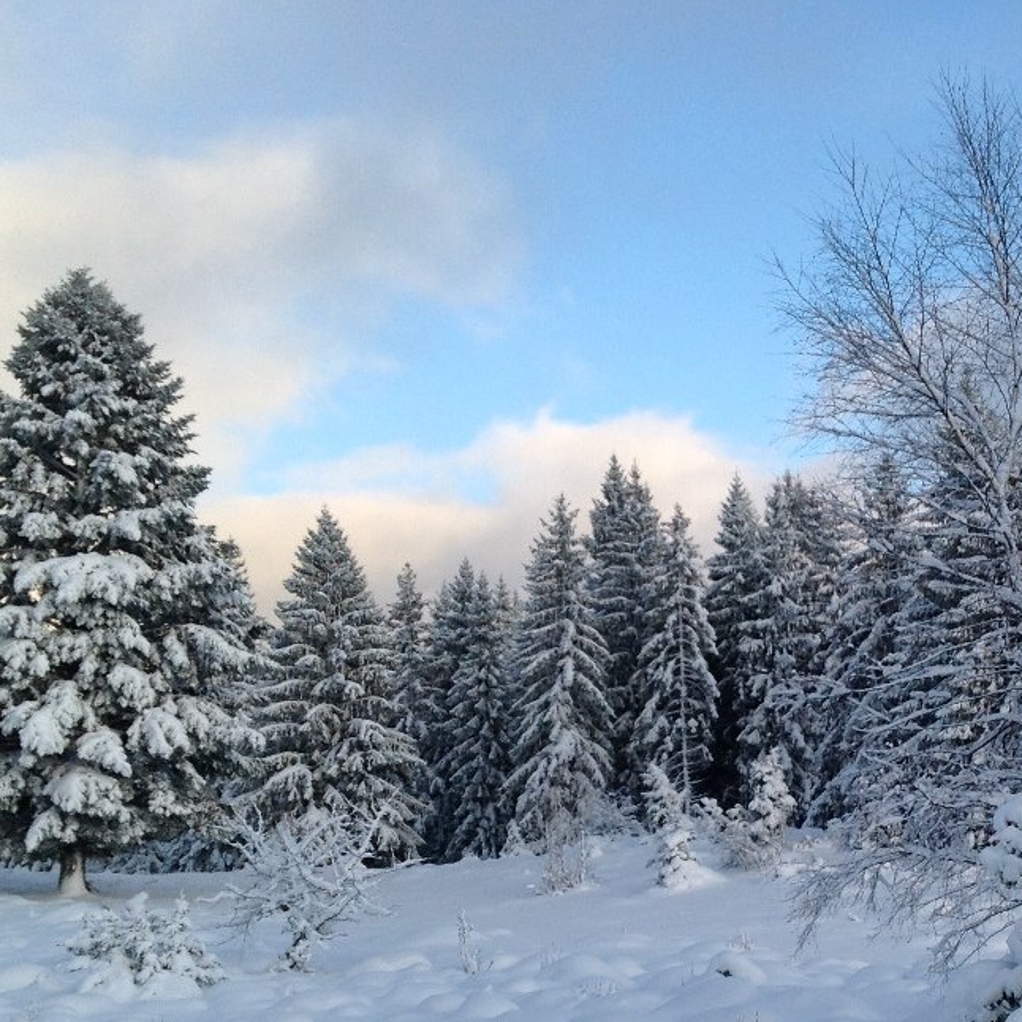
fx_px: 2071
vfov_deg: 27.5
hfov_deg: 27.2
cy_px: 701
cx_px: 797
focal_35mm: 62
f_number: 2.4
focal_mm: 4.28
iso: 50
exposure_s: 1/737
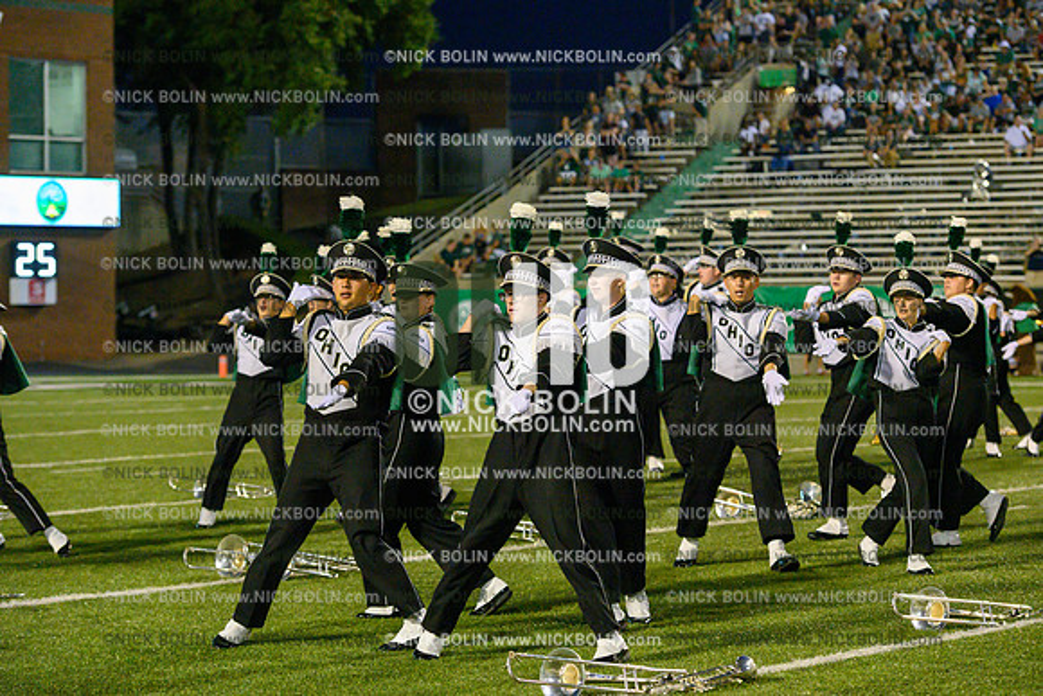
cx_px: 522
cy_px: 348
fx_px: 3043
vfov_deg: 13.0
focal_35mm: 105
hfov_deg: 19.5
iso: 10000
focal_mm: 105
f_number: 4
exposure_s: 1/1600
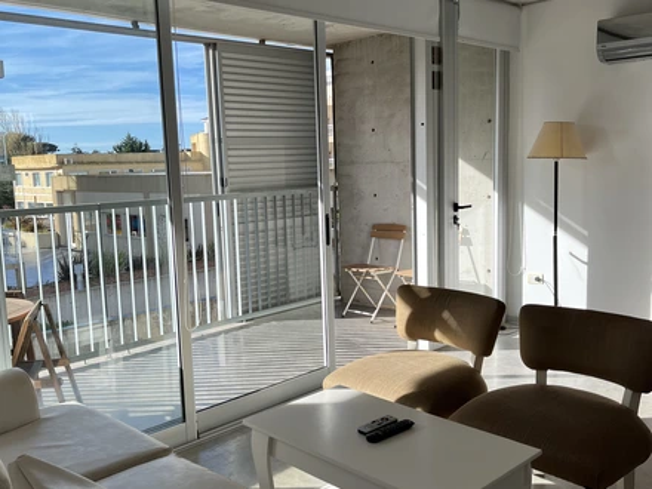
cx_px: 326
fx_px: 490
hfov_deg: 67.3
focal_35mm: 26
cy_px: 244
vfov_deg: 53.1
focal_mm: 5.1
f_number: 1.6
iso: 50
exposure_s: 1/1018
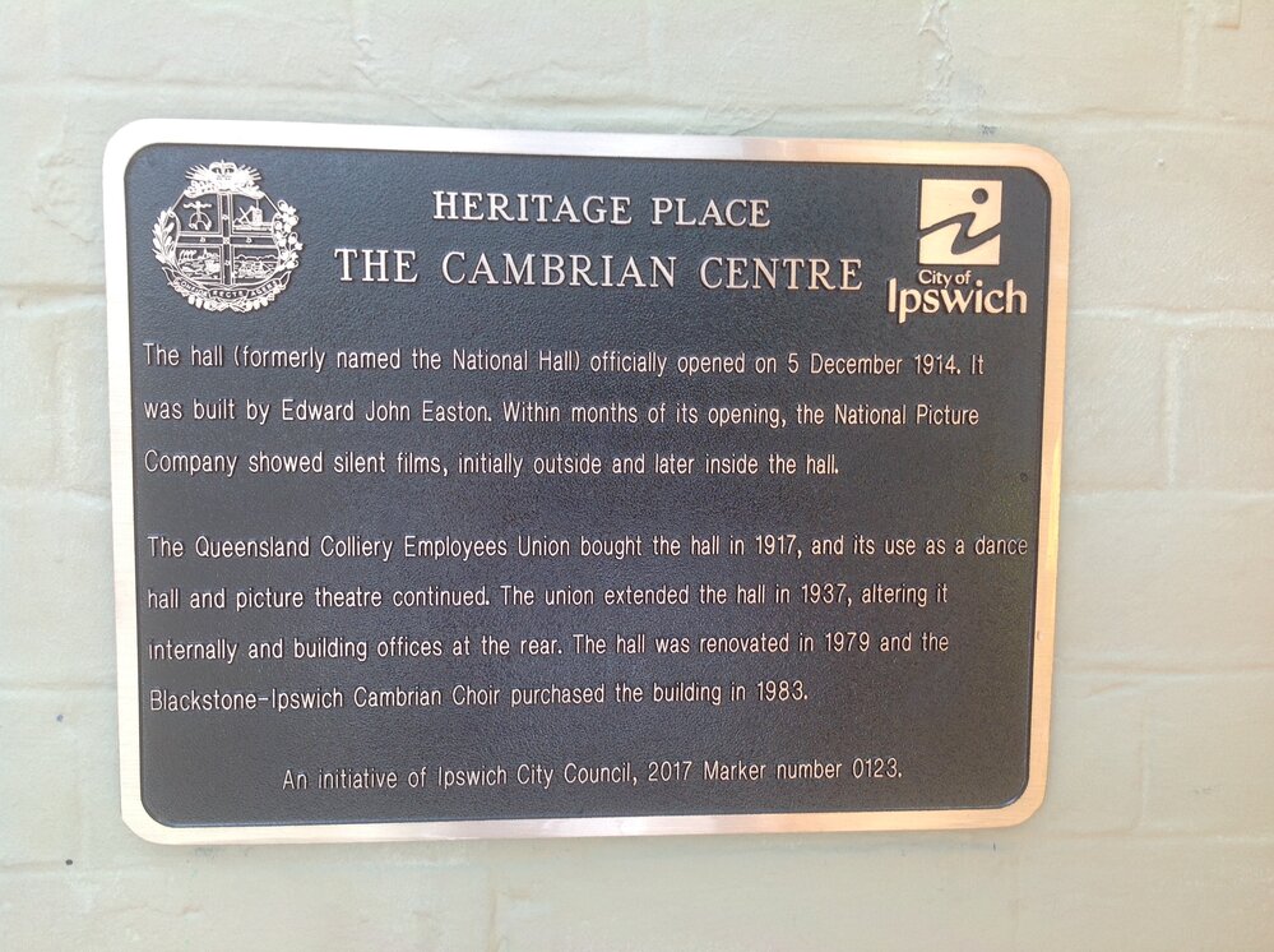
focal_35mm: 35
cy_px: 476
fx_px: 1286
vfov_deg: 40.6
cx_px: 637
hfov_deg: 52.7
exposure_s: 1/250
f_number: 2.4
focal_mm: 4.28
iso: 50
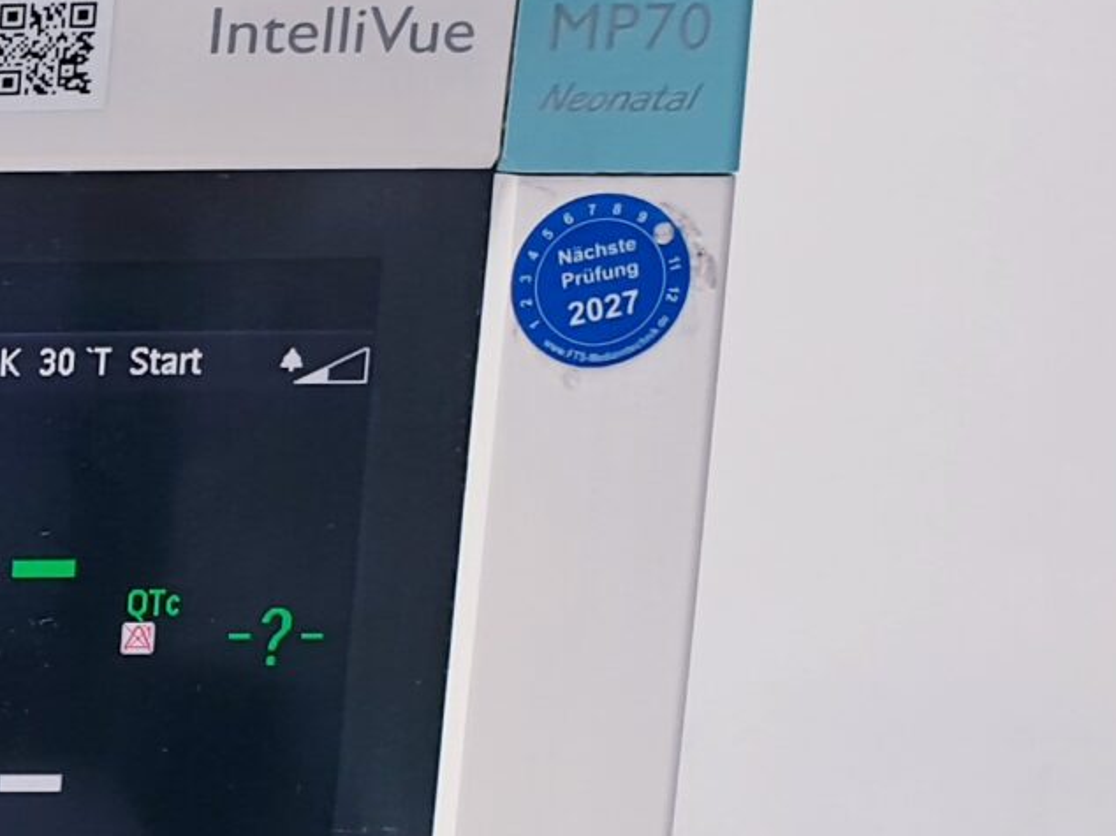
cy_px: 991
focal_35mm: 105
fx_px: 3384
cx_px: -690
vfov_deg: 13.7
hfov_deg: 16.6
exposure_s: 1/50
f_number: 2.4
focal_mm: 4.3
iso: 80
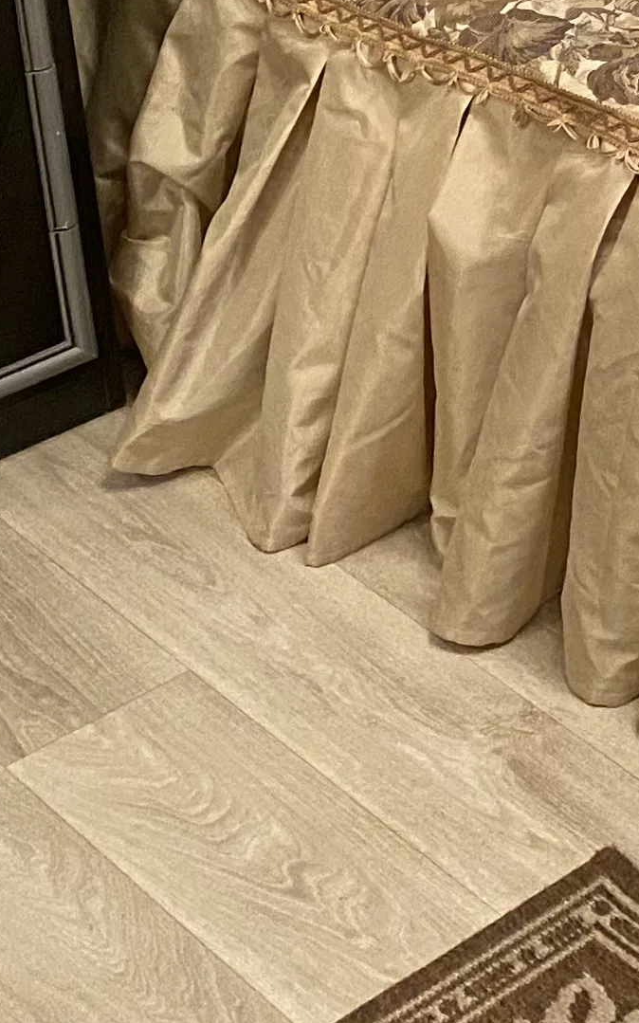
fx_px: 2871
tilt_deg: -23.7
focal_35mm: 103
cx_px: 1139
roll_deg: -1.3
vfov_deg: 19.5
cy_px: -44
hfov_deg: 11.8
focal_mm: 4.25
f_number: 1.8
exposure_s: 1/50
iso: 500
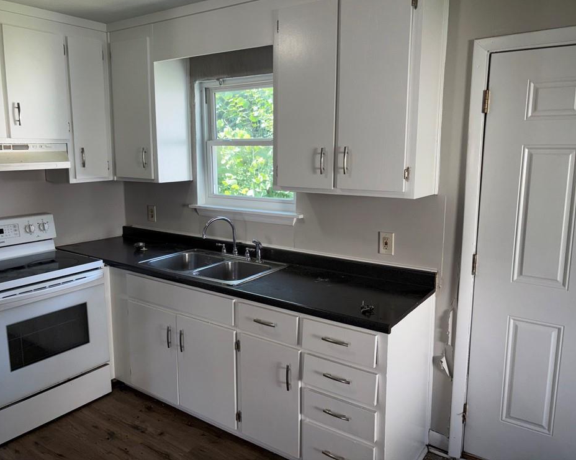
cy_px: 223
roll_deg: +1.2
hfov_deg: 62.2
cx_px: 272
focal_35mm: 28
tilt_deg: -7.9
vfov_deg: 51.5
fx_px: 477
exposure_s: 1/120
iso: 40
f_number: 1.6
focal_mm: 5.96
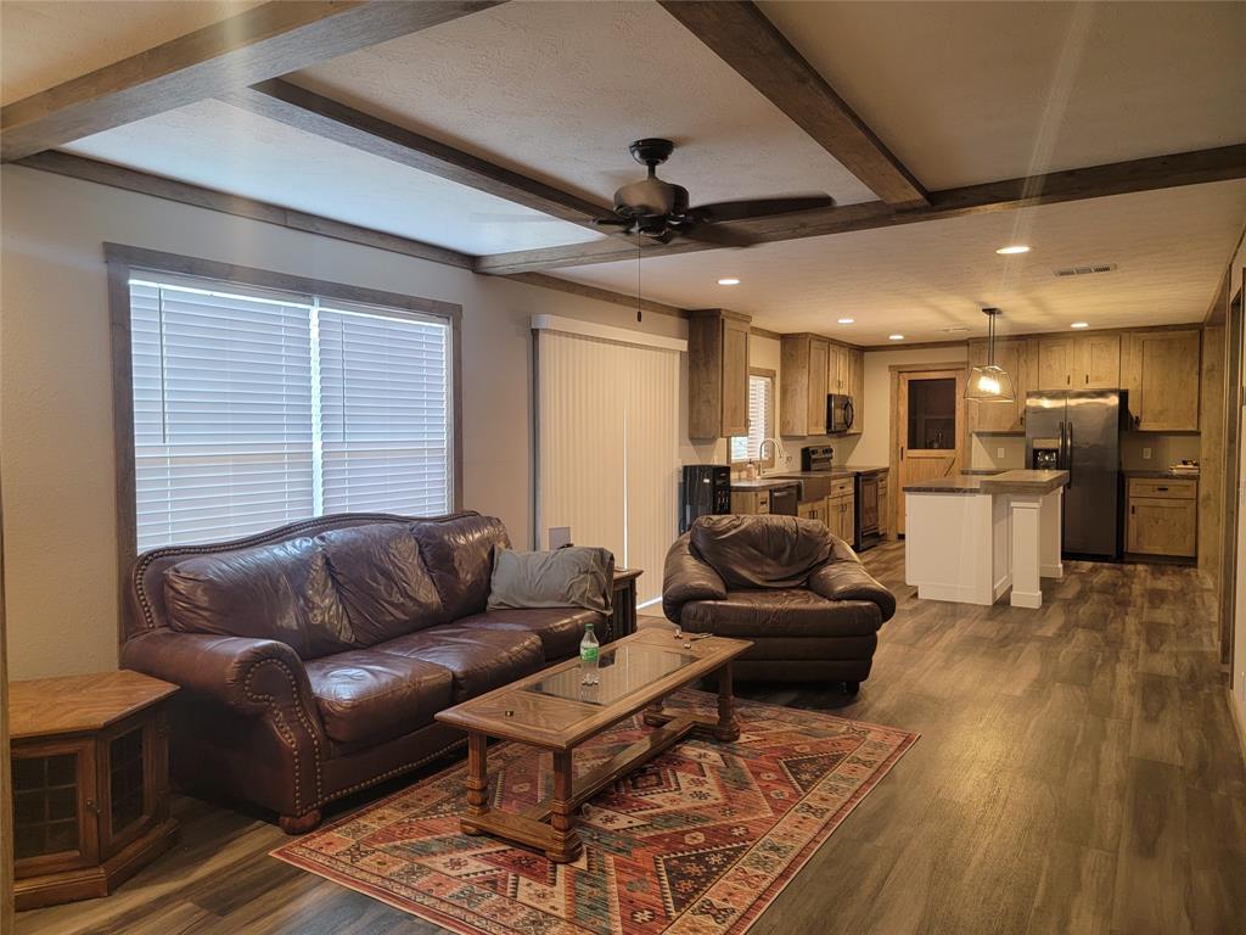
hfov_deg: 71.6
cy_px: 468
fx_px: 864
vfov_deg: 56.8
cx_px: 623
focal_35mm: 24
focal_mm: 6.7
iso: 160
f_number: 1.8
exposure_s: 1/59
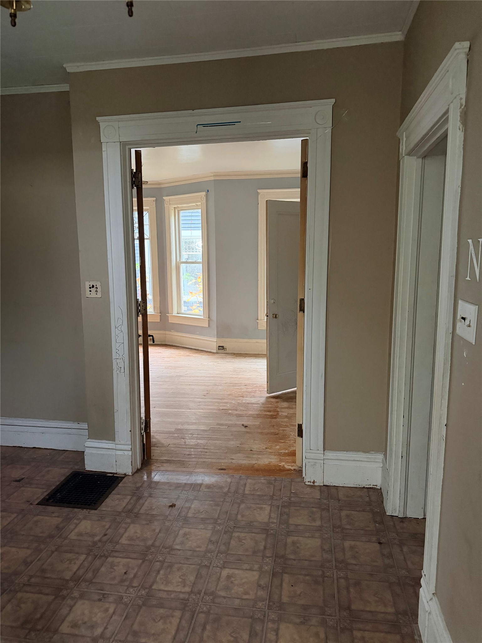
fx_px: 446
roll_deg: -0.2
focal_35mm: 24
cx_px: 241
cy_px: 322
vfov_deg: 71.6
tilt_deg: -9.1
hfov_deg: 56.8
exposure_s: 1/40
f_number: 1.78
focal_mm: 6.76
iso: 1000
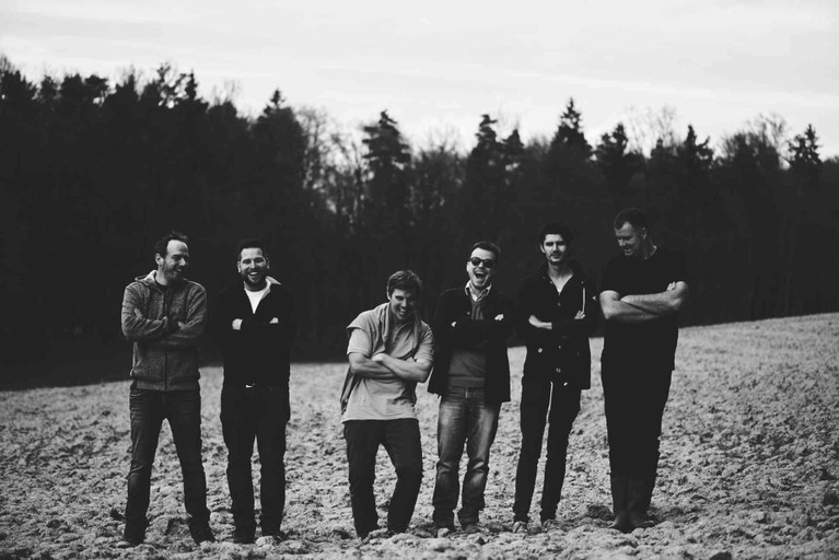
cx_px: 420
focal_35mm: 105
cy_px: 280
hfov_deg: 19.4
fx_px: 2448
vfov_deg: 13.1
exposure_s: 1/4000
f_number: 3.2
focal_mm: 105
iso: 320
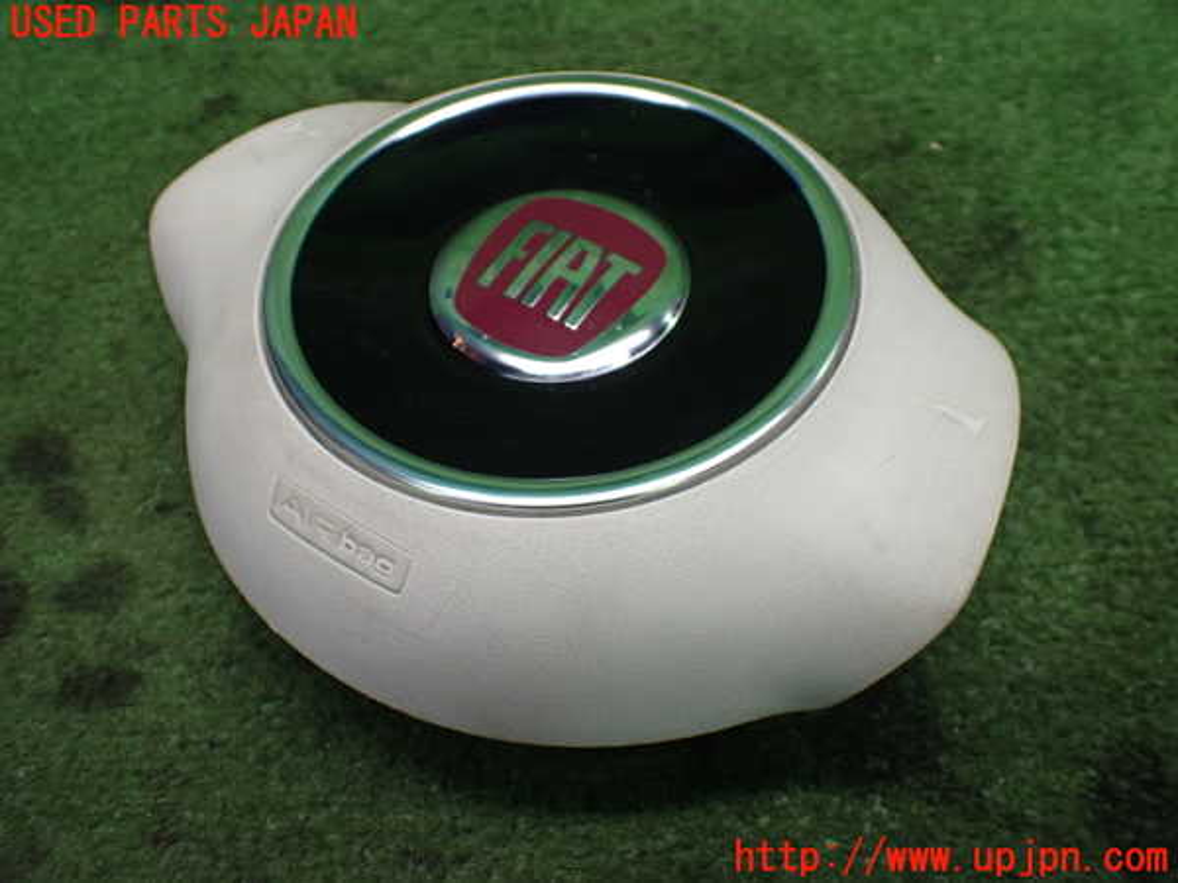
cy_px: 442
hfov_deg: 60.0
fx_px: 1021
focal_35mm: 30
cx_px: 589
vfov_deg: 46.8
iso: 320
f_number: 2.3
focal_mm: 5.4
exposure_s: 1/125
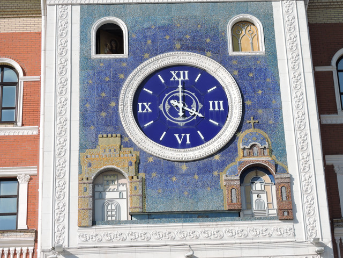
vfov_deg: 14.1
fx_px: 1040
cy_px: 129
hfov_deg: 18.7
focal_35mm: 105
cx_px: 172
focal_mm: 18.8
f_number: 4.8
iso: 100
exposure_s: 1/640
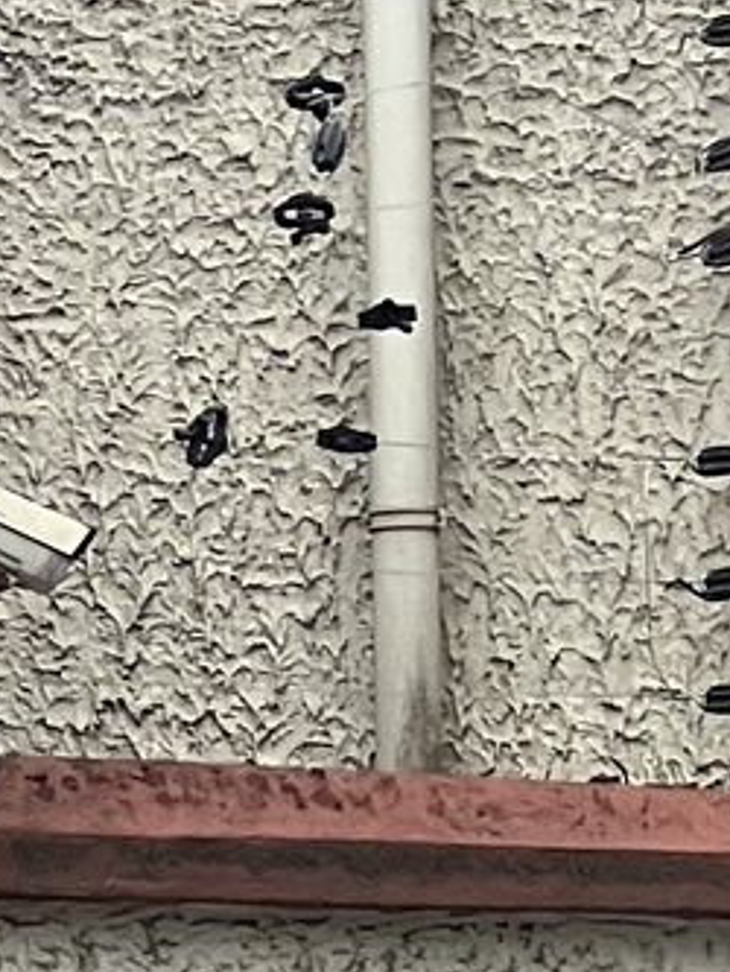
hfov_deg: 3.2
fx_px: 12982
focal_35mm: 462
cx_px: 2056
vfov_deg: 4.3
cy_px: 1386
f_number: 2.8
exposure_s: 1/85
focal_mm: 9
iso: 200
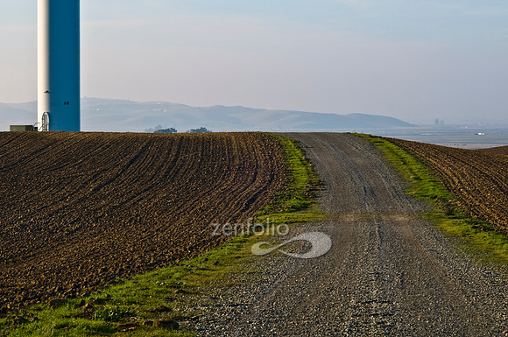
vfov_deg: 10.7
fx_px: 1797
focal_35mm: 128
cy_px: 168
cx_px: 254
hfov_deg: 16.1
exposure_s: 1/100
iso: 200
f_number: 11
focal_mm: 85
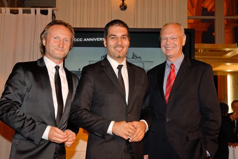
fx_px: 278
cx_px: 119
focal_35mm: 42
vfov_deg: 31.9
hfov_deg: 46.4
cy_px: 80
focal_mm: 28
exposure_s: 1/50
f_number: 5.6
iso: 400
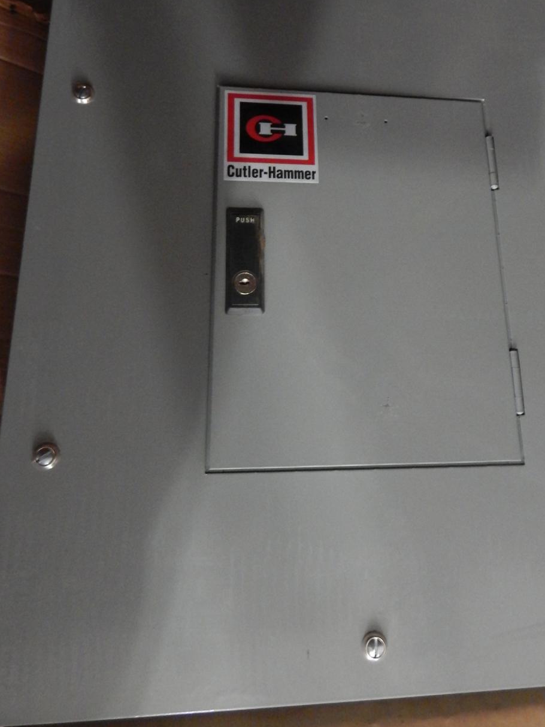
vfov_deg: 60.8
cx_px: 331
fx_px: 609
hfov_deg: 47.9
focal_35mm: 29
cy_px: 272
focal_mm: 4
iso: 640
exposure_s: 1/15
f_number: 3
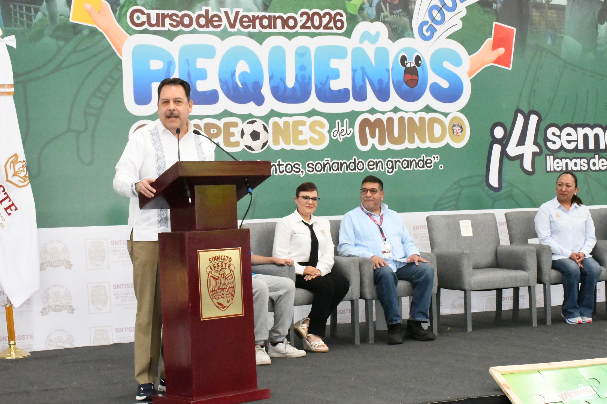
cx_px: 304
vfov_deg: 20.3
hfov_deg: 30.1
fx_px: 1130
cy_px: 202
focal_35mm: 67
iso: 20000
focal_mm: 45
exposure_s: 1/200
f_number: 18
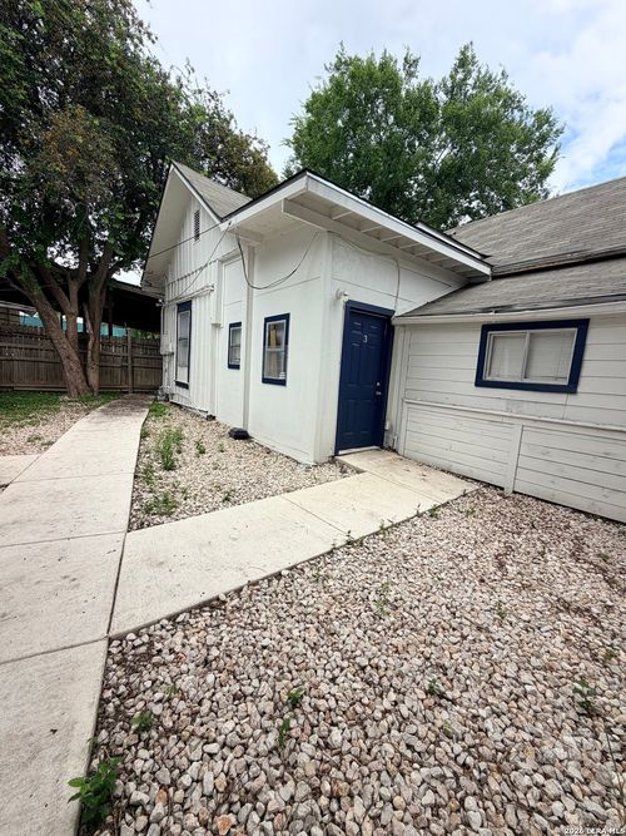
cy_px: 418
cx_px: 313
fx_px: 338
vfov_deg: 102.1
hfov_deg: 85.7
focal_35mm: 14
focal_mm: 2.22
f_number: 2.2
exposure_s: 1/770
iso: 40
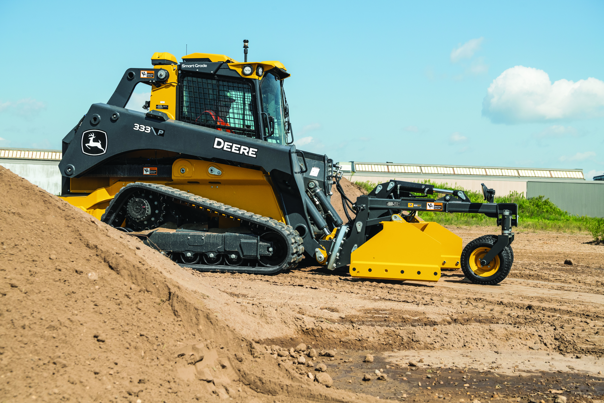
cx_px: 302
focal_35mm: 50
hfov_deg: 39.6
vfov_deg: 27.0
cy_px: 202
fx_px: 839
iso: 400
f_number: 9
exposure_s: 1/1250
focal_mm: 50
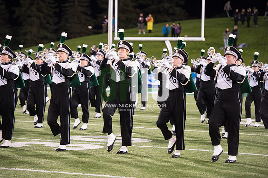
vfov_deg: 10.1
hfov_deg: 15.2
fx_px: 1004
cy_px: 89
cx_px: 134
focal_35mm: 135
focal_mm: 135
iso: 2500
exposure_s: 1/400
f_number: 2.8
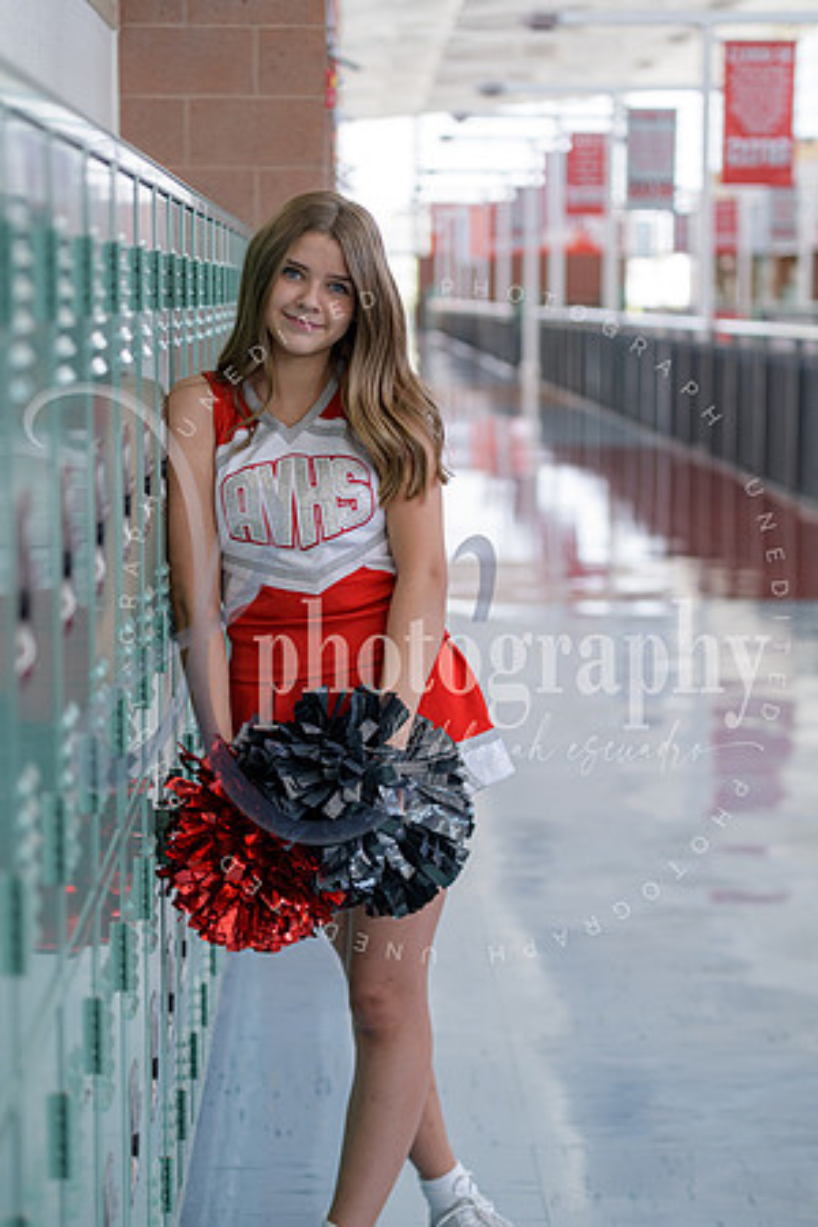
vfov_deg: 28.8
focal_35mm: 70
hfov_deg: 19.5
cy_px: 614
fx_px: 2386
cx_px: 409
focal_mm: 70
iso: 250
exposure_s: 1/125
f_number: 2.8
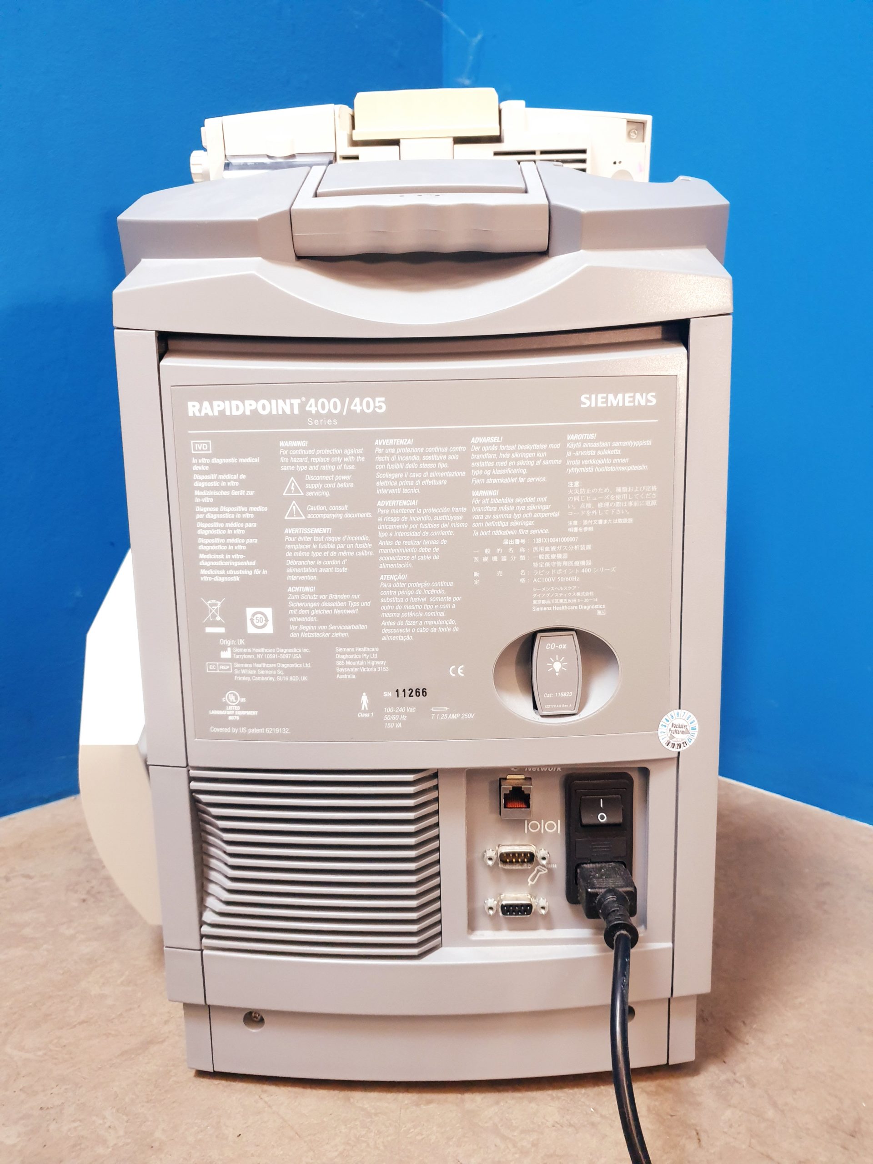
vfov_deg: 67.3
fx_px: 874
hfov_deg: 53.1
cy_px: 582
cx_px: 436
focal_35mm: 26
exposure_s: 1/50
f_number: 1.5
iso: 250
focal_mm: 4.3
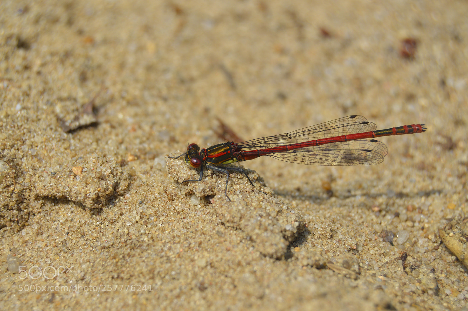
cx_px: 234
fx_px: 1072
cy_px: 156
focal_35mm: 82
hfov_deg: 24.6
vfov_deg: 16.5
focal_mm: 55
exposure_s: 1/250
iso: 100
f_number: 8
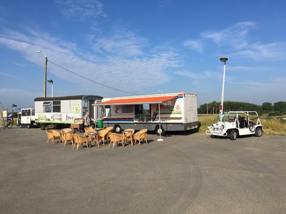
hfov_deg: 61.7
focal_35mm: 29
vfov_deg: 48.2
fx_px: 240
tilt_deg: +0.9
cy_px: 107
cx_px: 143
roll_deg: +0.7
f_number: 2.2
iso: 25
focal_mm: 4.15
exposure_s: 1/1832
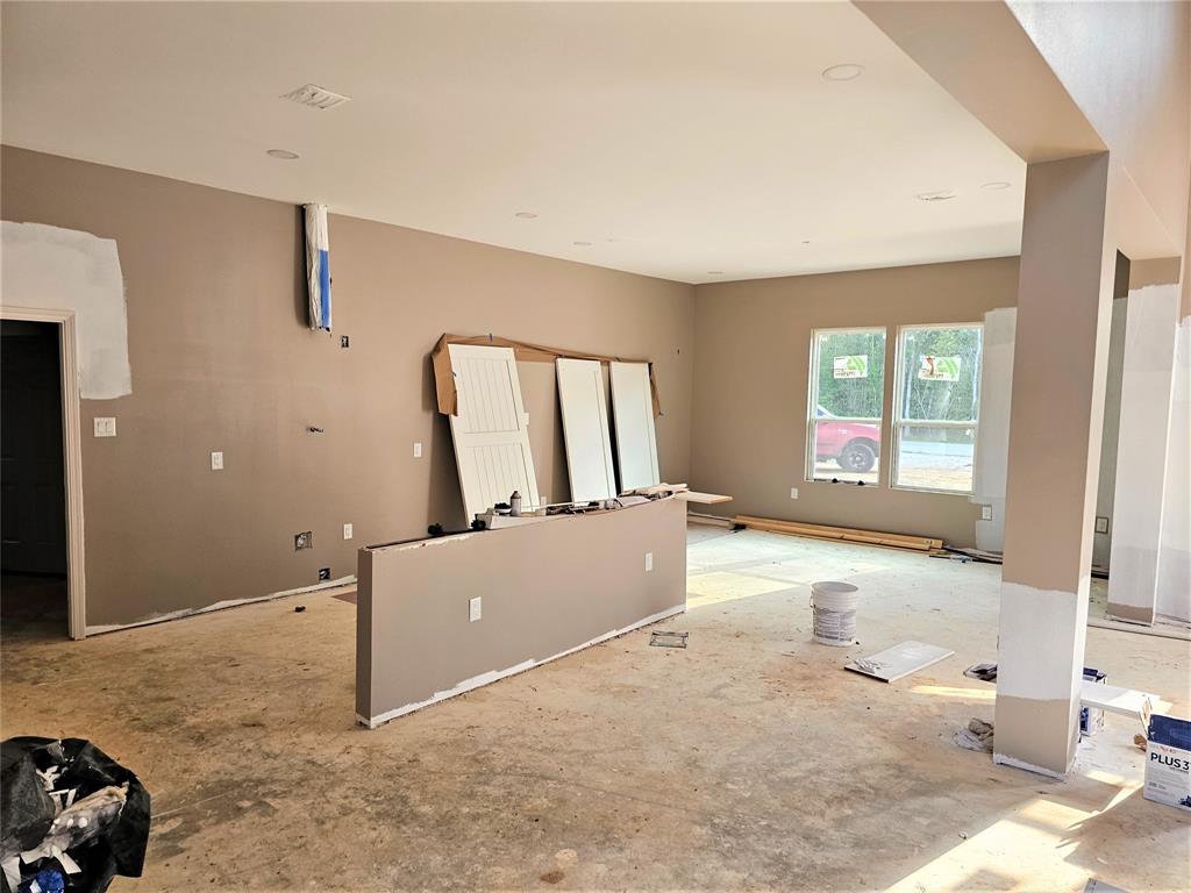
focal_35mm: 23
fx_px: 791
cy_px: 446
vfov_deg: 58.9
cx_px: 596
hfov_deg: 73.9
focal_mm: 6.3
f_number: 1.7
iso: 125
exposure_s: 1/180
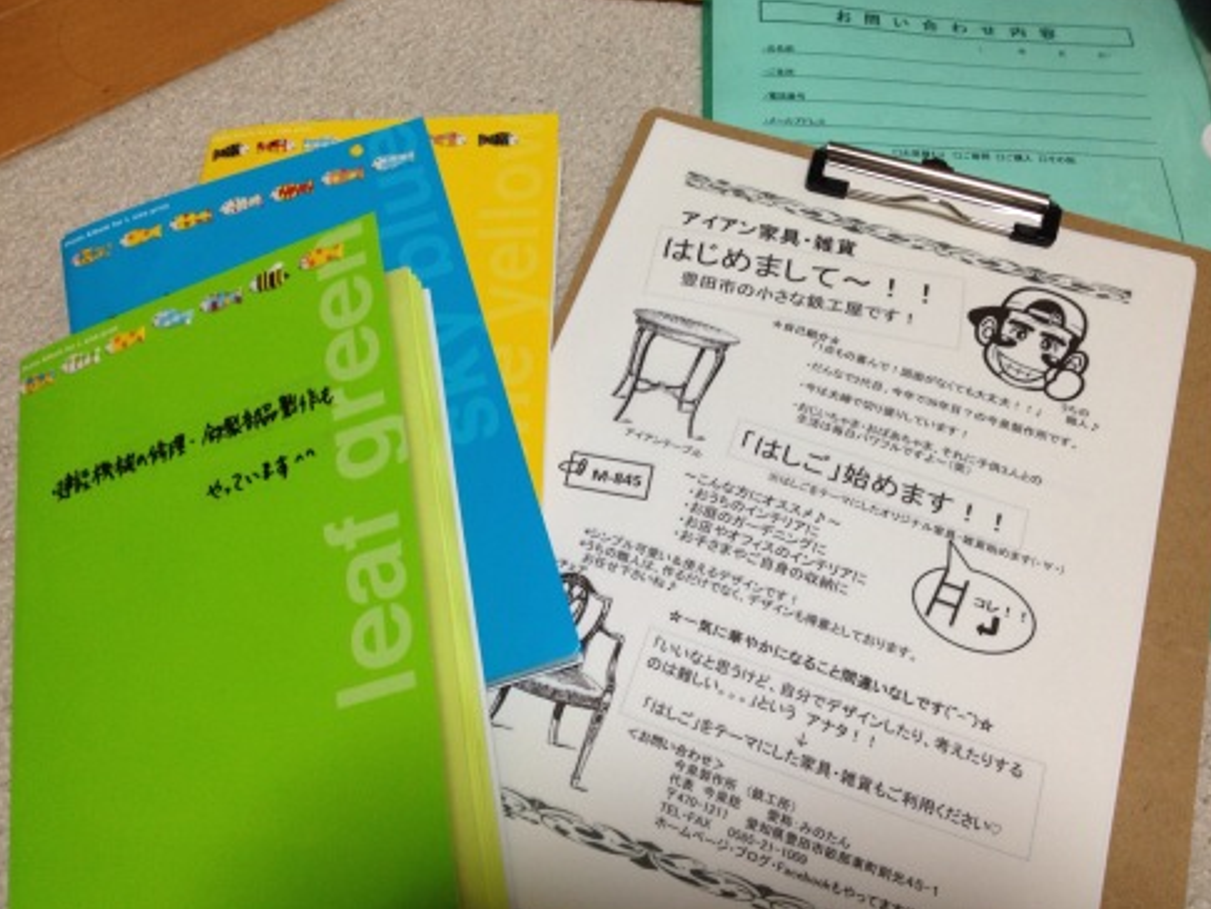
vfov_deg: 39.7
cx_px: 618
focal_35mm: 36
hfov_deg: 51.3
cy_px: 452
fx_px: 1260
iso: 80
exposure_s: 1/20
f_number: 2.4
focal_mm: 4.28
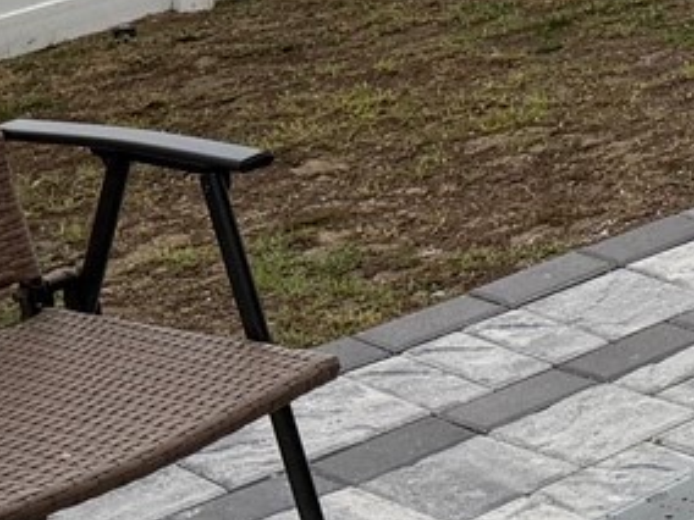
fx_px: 2707
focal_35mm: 135
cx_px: 1368
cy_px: -212
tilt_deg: -11.4
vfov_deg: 10.7
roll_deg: -3.7
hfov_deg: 12.8
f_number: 1.78
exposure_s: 1/3759
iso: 80
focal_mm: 6.76
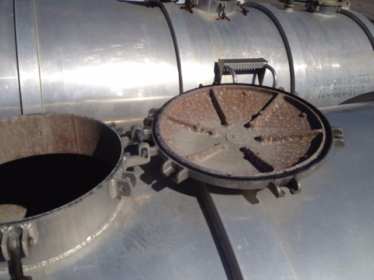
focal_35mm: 35
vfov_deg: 40.7
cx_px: 187
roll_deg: -2.9
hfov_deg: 52.6
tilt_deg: -32.1
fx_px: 378
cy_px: 140
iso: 50
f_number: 2.4
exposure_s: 1/6135
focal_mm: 4.28
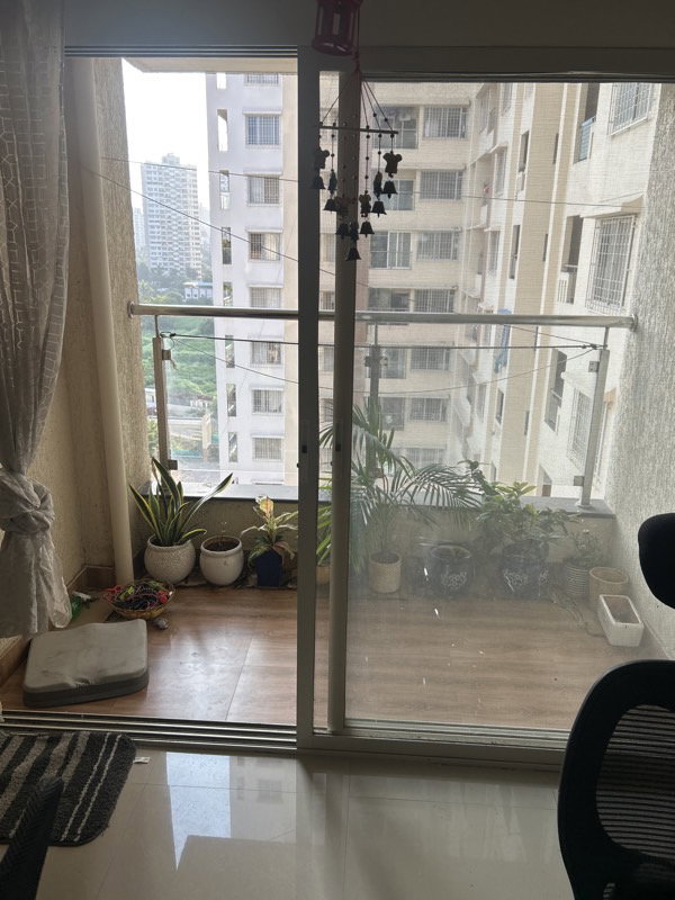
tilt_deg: -17.6
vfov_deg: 67.3
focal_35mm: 26
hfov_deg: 53.1
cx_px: 338
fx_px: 676
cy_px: 450
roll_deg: -1.0
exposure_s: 1/389
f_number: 1.5
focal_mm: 5.7
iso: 50
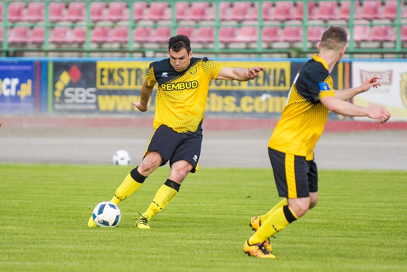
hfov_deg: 10.3
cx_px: 204
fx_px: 2261
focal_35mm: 200
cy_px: 136
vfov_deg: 6.9
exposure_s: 1/1600
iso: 320
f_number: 2.8
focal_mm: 200
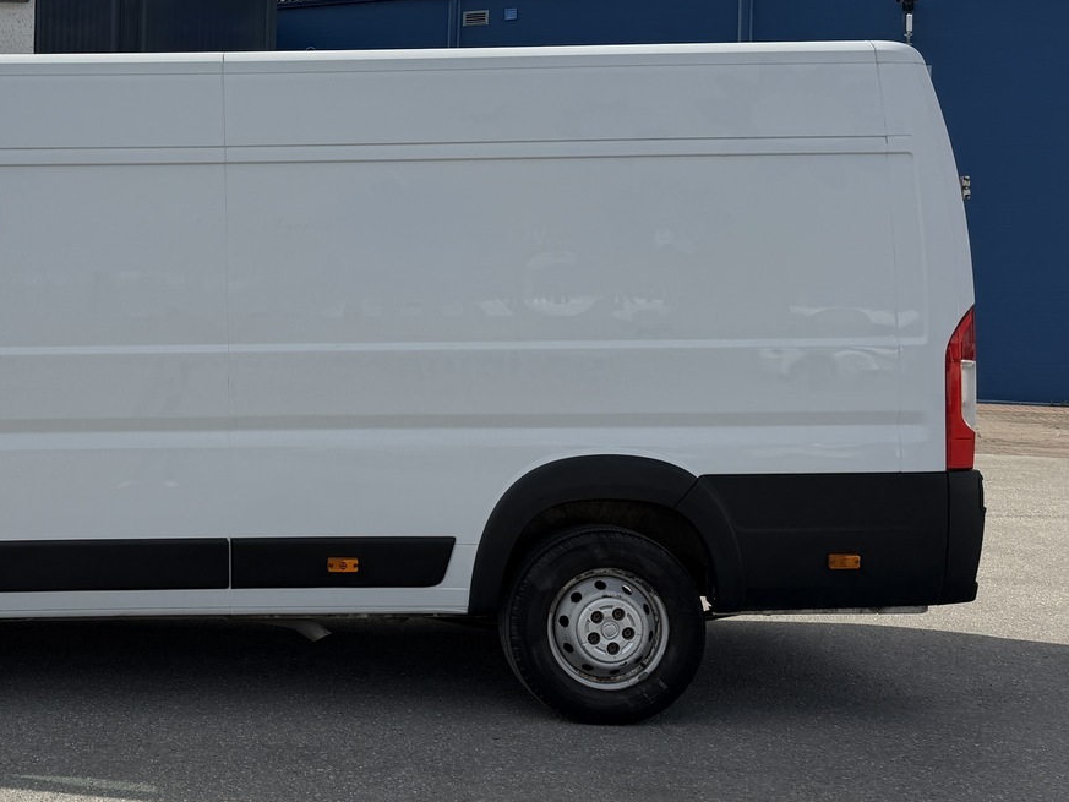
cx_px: 169
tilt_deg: +0.1
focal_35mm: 44
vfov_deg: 32.7
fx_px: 1359
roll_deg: -2.0
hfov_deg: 40.6
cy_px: 293
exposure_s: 1/5319
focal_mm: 6.76
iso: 80
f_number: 1.78
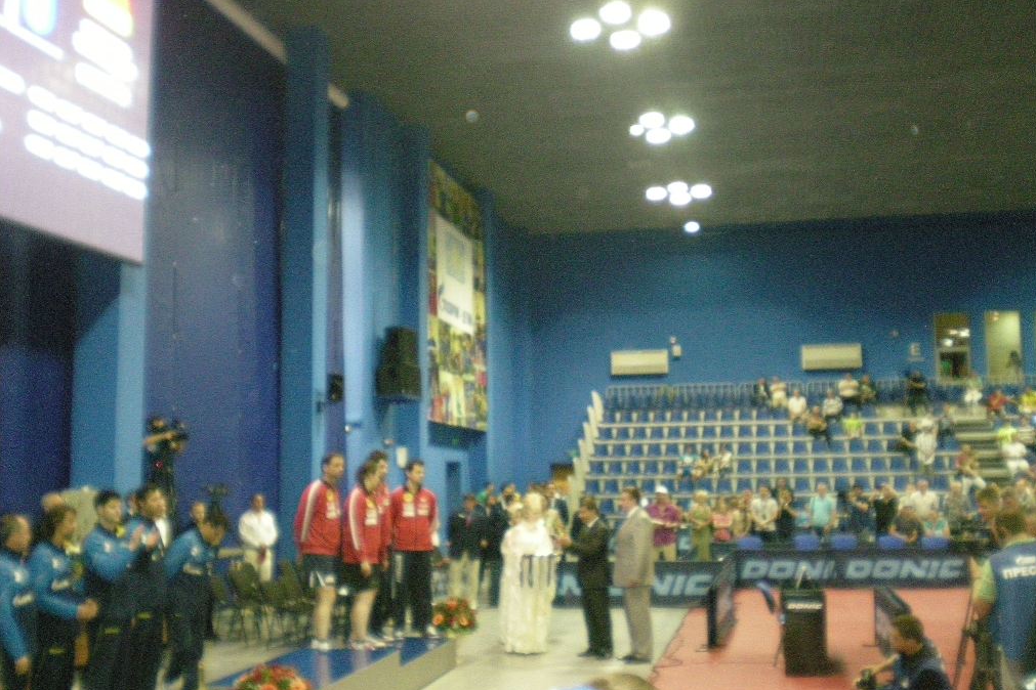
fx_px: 1151
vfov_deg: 33.4
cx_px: 523
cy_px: 342
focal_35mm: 40
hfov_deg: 48.5
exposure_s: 1/60
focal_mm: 6.3
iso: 800
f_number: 3.1
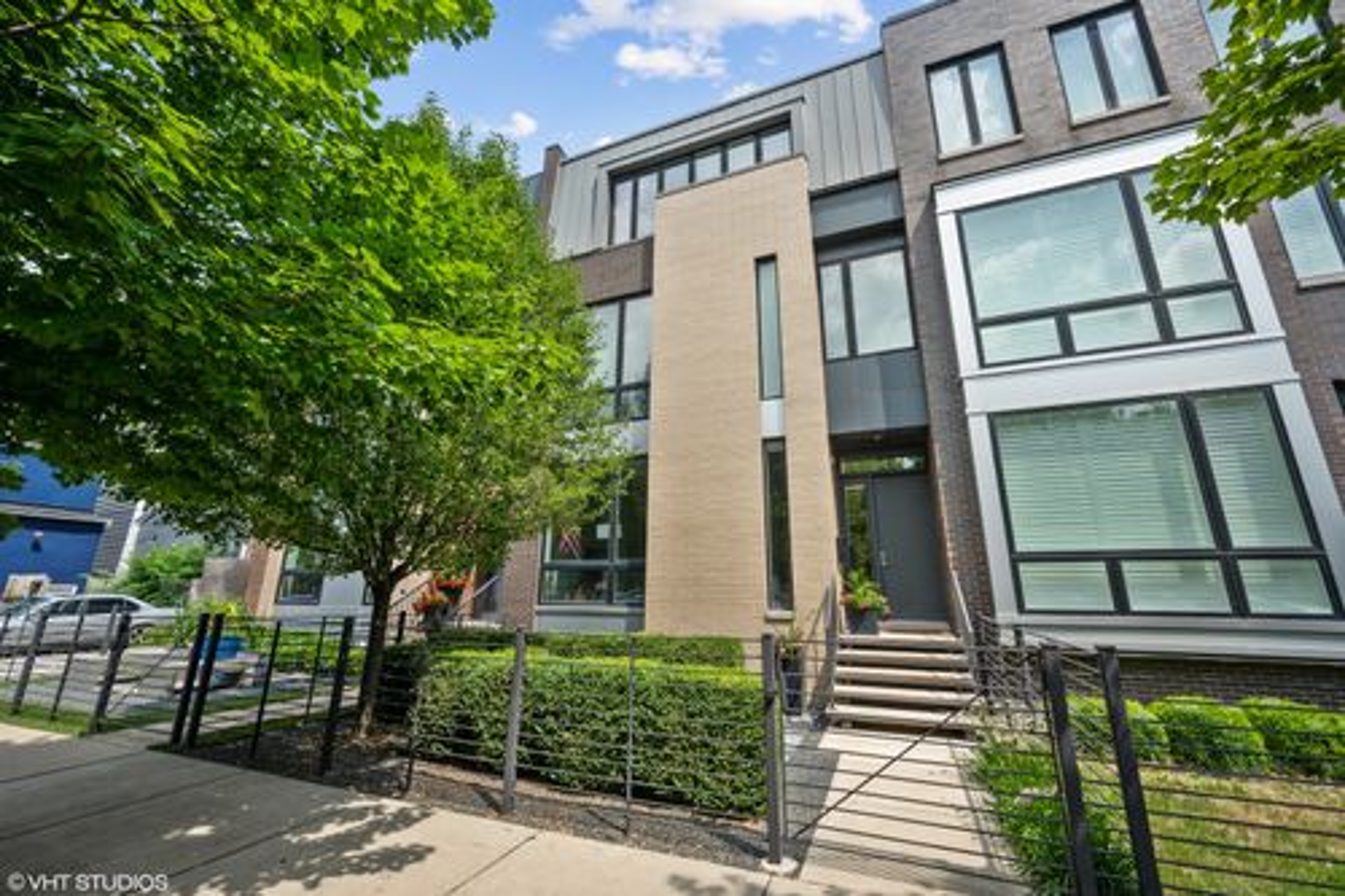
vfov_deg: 81.2
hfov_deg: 104.3
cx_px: 672
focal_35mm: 14
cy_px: 448
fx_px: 523
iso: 100
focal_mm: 14
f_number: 11
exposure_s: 1/125
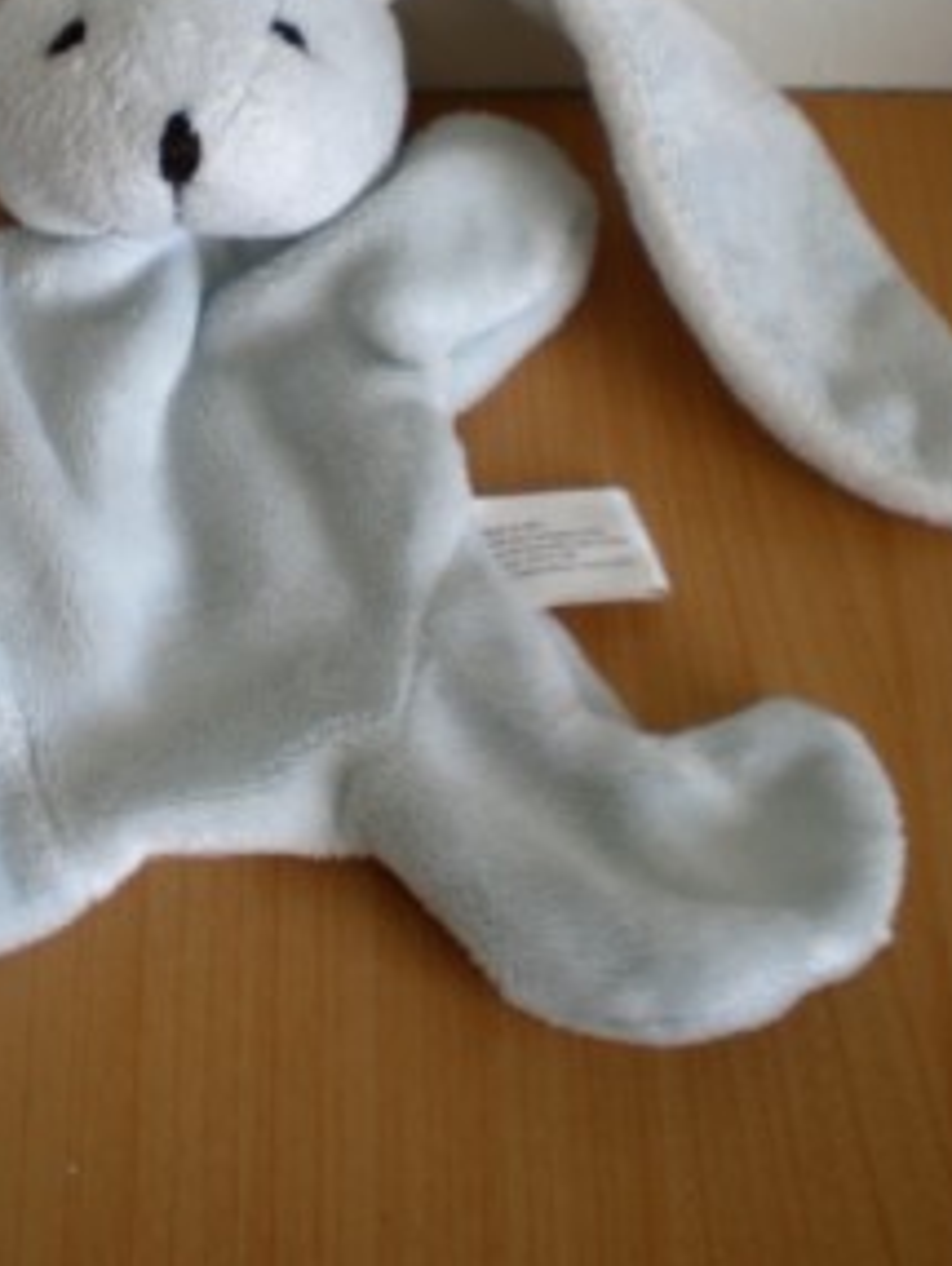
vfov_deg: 27.9
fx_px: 2526
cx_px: 182
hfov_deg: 21.1
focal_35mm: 69
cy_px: 376
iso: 75
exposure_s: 1/55.7
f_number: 3.1
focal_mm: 6.3
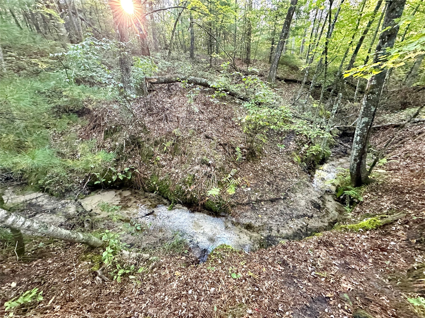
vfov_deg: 85.7
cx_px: 212
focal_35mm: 14
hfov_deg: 102.1
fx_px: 172
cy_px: 159
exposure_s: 1/60
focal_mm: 2.22
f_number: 2.2
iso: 500
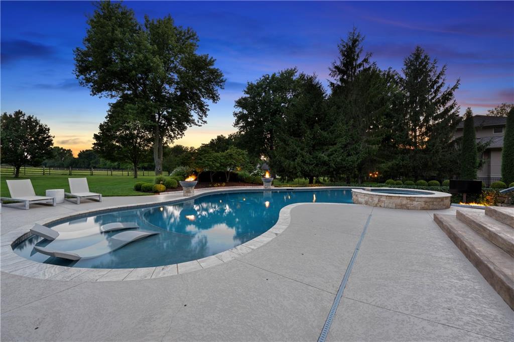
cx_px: 257
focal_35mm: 14
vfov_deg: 81.2
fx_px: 200
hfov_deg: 104.3
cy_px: 171
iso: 100
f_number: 8
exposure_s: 4
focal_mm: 14
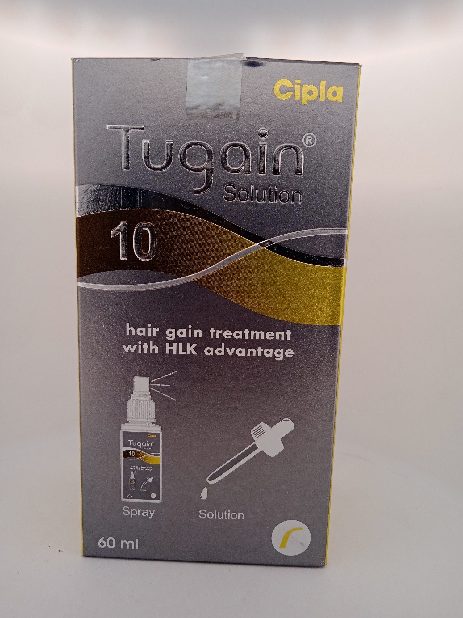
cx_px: 232
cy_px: 309
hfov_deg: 49.7
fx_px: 499
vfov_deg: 63.4
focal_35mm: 28
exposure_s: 1/182
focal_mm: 3.43
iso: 113
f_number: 2.2
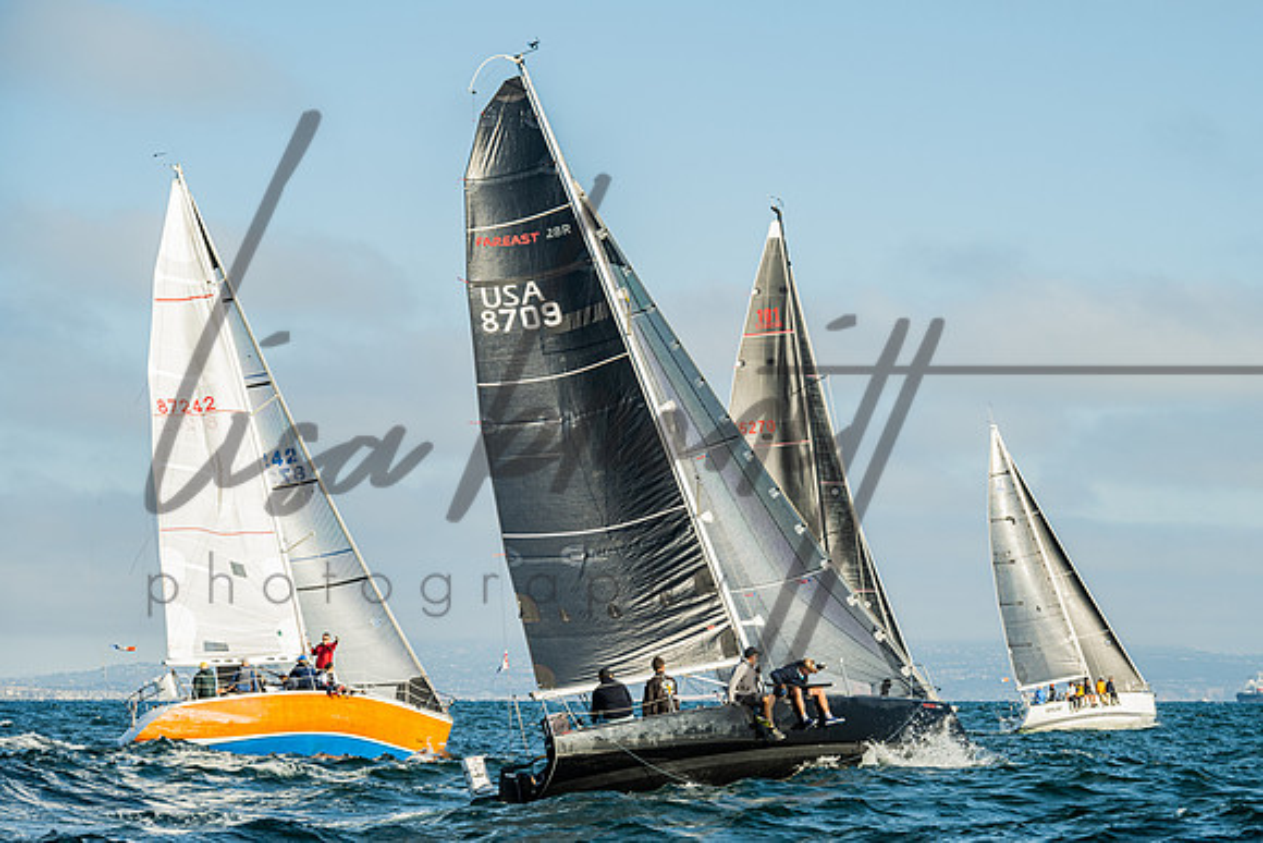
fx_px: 4132
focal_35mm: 118
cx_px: 752
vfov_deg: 11.6
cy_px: 444
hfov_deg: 17.4
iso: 250
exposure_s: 1/320
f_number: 6.3
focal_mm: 96
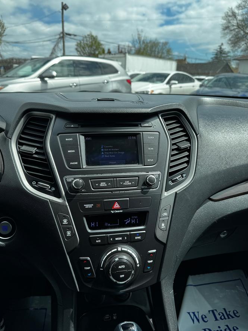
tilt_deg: -18.6
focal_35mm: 26
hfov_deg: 53.1
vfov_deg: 67.3
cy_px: 167
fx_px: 248
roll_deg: +0.3
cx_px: 116
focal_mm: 6.76
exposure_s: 1/1238
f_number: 1.78
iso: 80
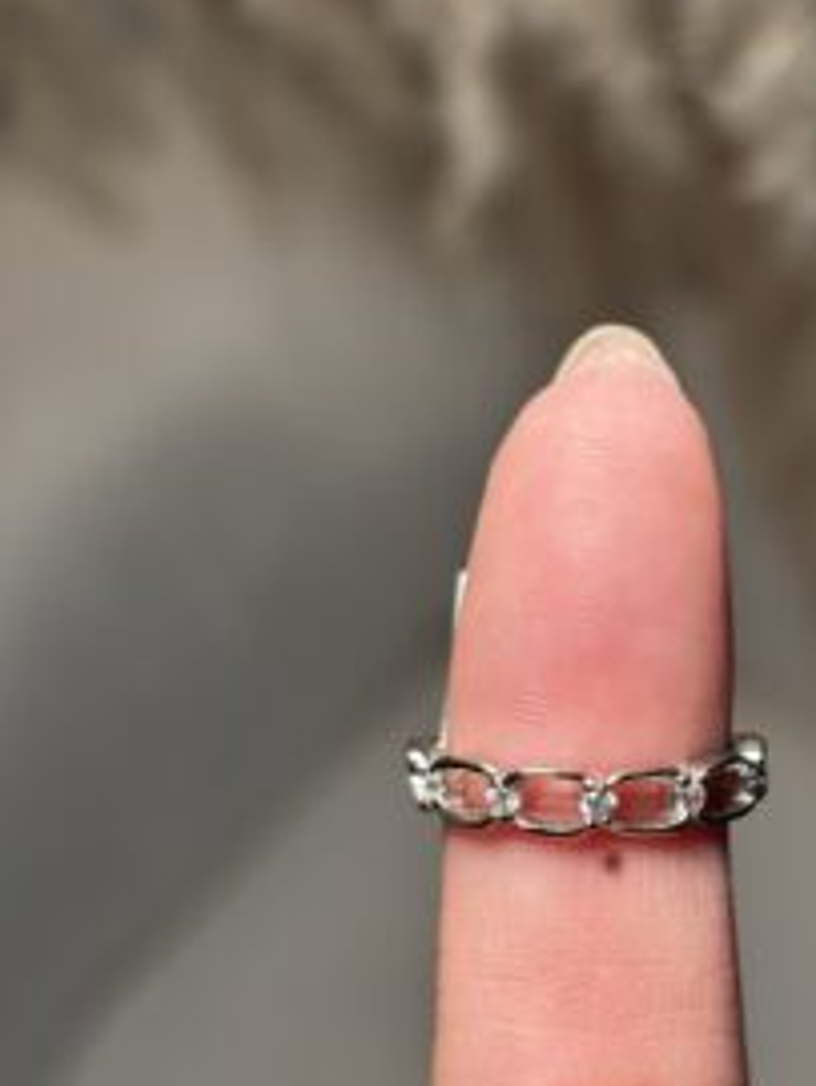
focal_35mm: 77
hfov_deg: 19.1
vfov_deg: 25.1
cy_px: 756
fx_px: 2416
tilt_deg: -62.8
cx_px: 571
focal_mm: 5.96
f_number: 1.6
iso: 40
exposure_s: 1/50
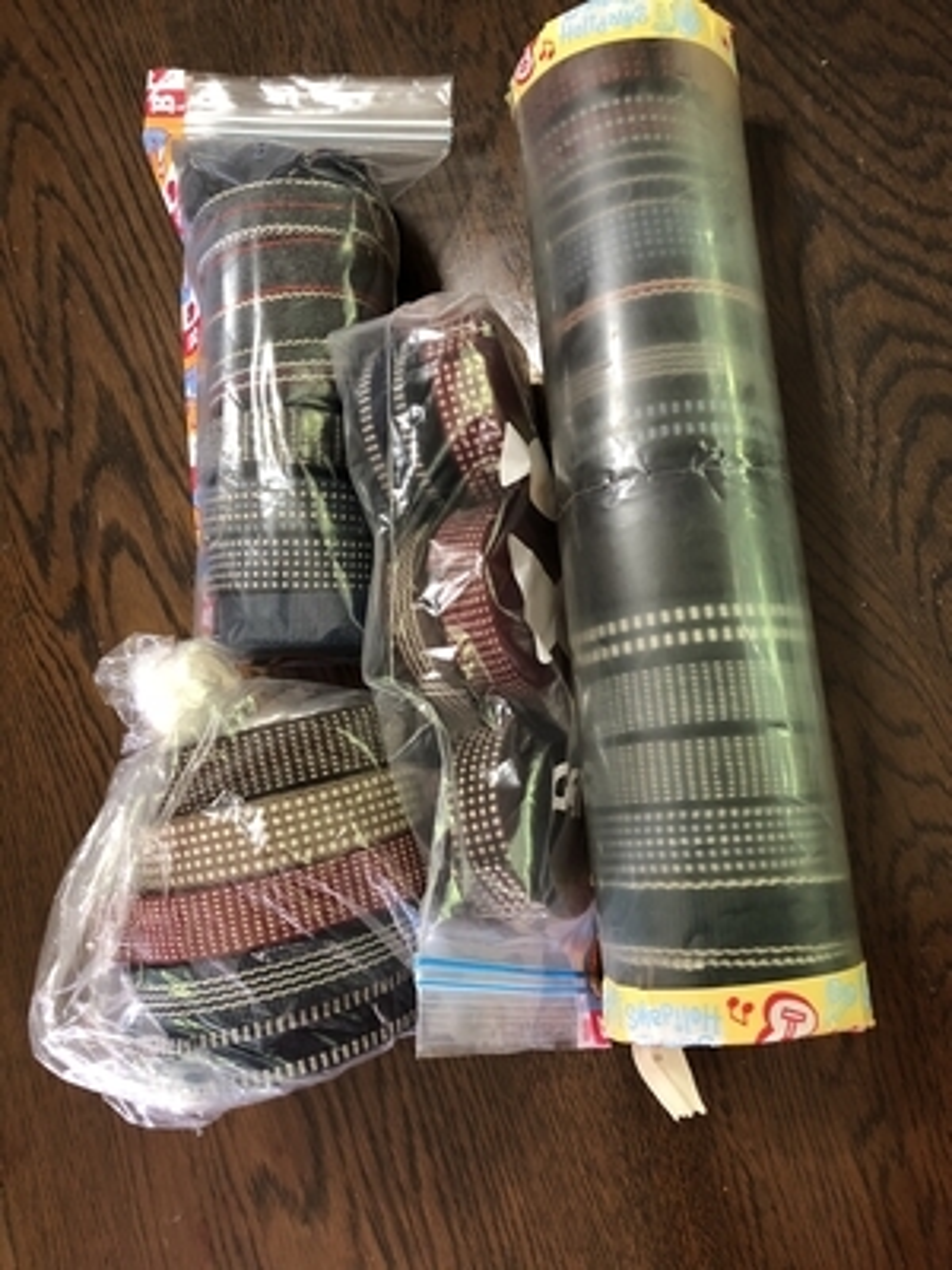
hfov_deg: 49.7
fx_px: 1027
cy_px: 635
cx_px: 476
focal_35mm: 28
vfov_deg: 63.4
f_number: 1.8
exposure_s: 1/15
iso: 80
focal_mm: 3.99
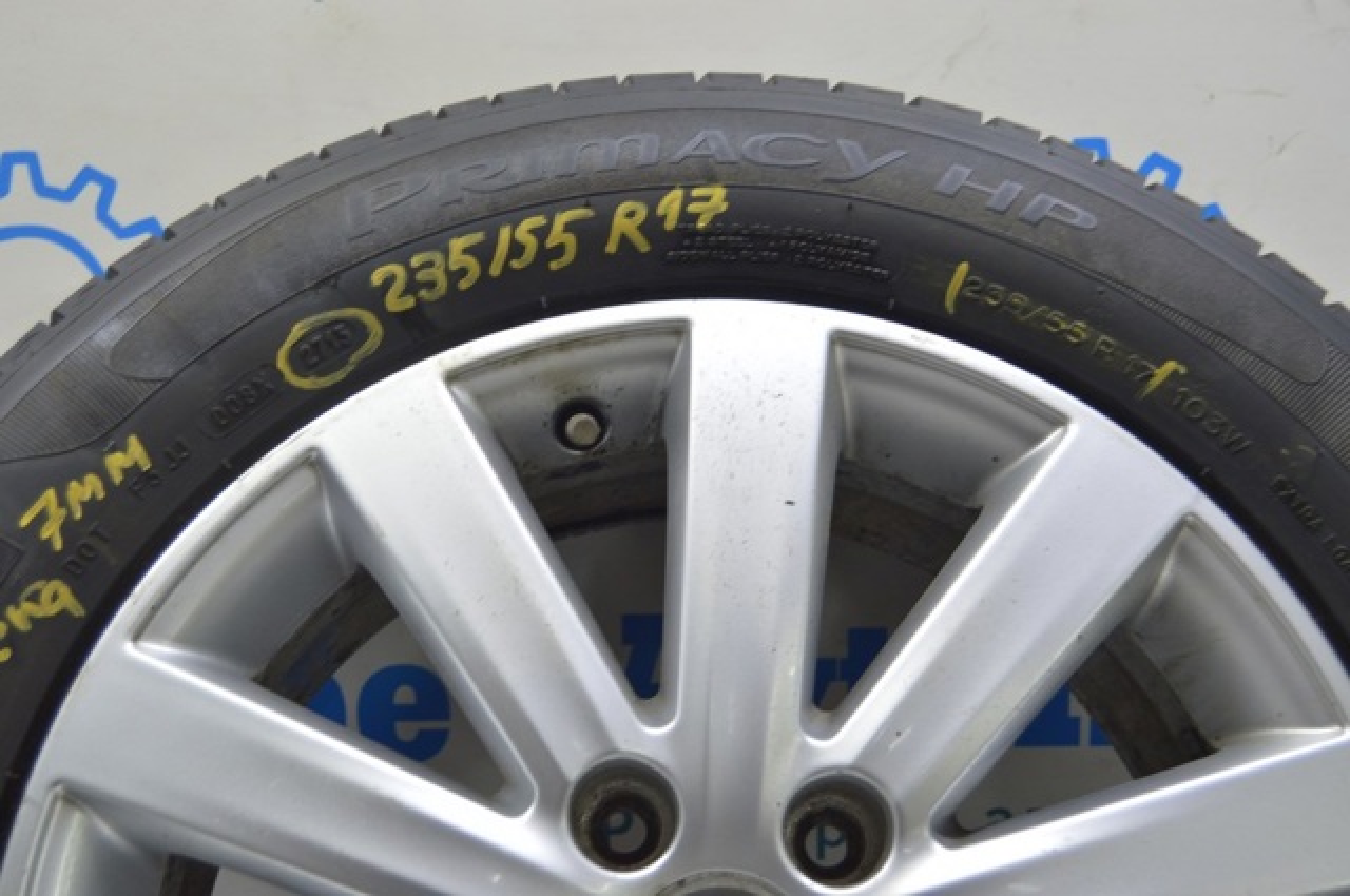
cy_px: 448
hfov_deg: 41.2
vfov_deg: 28.0
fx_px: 1798
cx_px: 675
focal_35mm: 48
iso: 400
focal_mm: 32
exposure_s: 1/20
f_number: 5.6
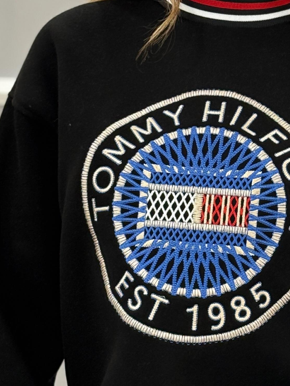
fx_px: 1452
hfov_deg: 11.3
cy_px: 210
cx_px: 252
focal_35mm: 130
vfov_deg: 15.2
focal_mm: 6.76
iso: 125
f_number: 1.78
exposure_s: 1/60
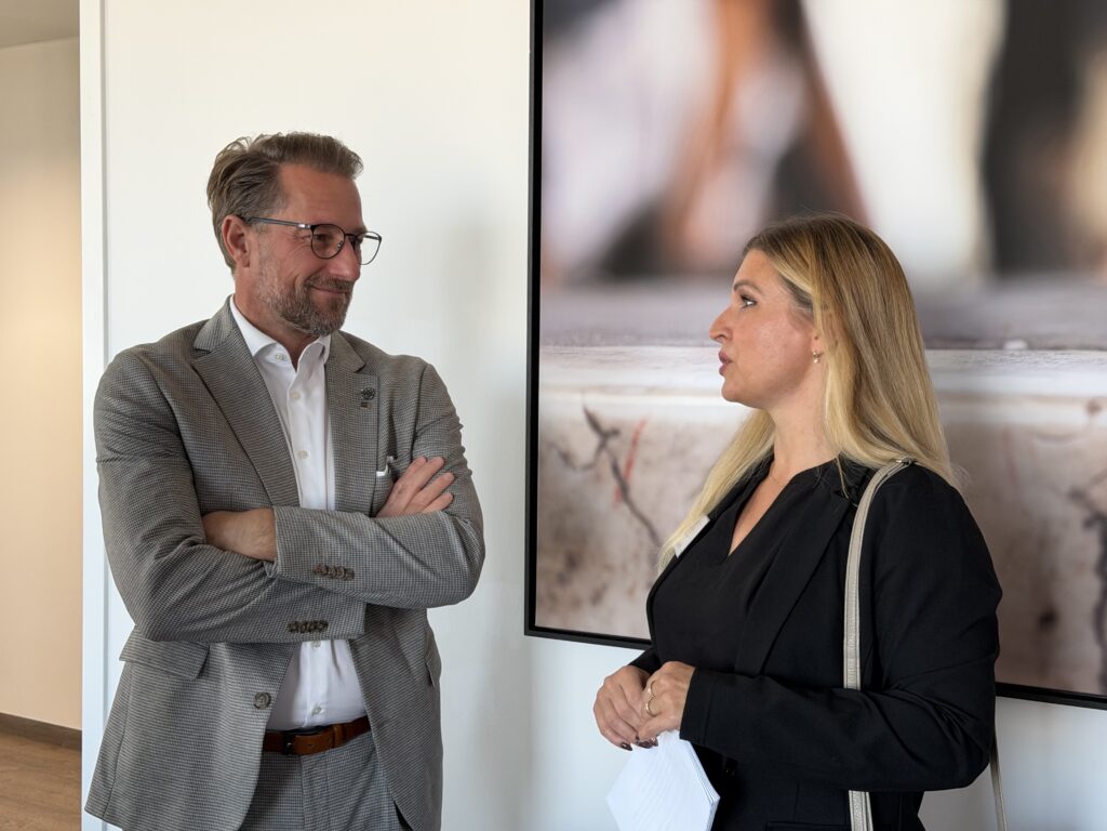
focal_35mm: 48
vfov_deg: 30.3
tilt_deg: -3.0
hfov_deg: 39.7
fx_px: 1535
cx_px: 554
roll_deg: -0.2
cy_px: 416
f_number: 1.78
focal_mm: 6.76
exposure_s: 1/50
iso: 80
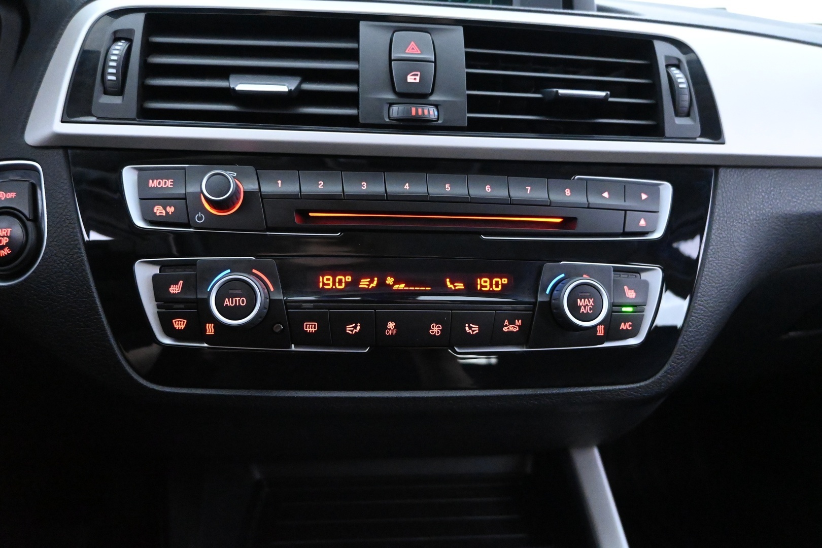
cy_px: 274
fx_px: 582
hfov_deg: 70.4
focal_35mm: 26
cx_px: 411
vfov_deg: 50.4
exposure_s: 1/50
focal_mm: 17
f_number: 3.5
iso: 10000
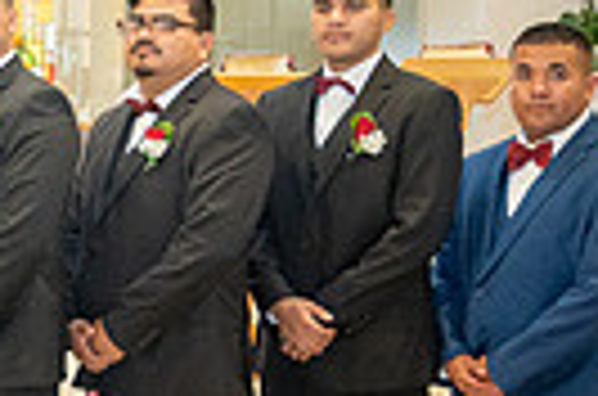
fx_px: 2171
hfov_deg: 13.8
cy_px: 166
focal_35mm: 131
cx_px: -513
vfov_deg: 10.4
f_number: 4
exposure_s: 1/125
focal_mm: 30
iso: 2500
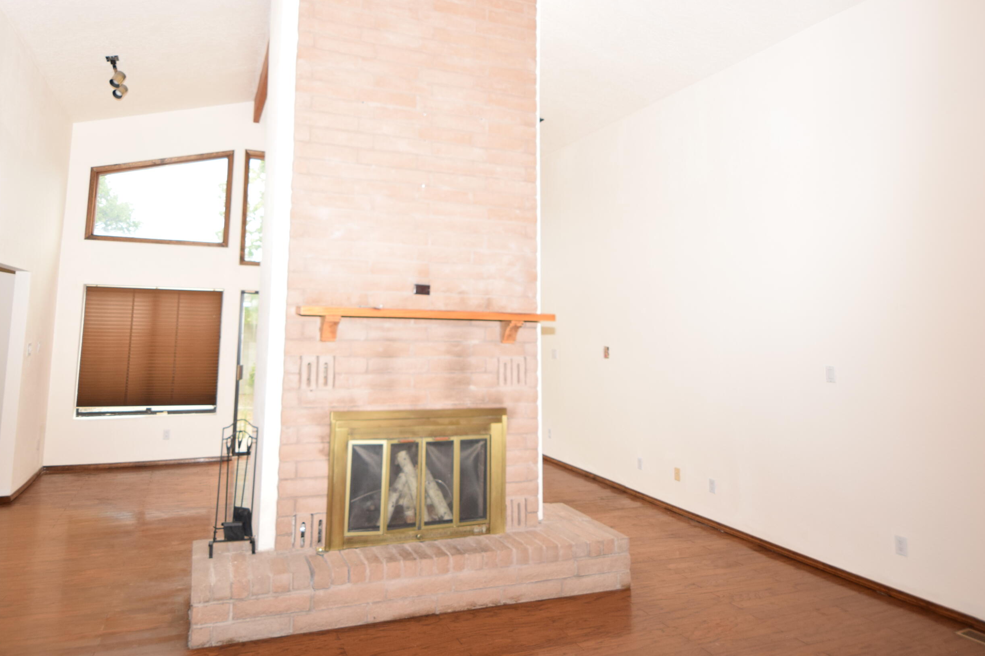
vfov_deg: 56.7
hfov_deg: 78.1
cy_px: 258
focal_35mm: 22
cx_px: 416
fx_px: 602
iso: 450
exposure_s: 1/125
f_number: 5.6
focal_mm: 12
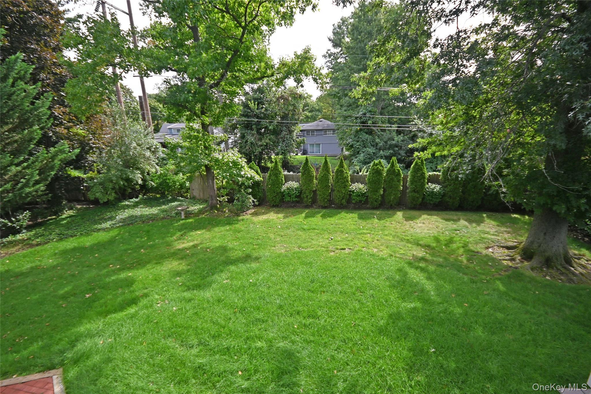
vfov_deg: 77.3
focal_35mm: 15
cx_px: 296
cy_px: 197
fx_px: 246
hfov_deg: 100.4
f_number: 5.6
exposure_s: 1/250
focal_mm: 10
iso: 110
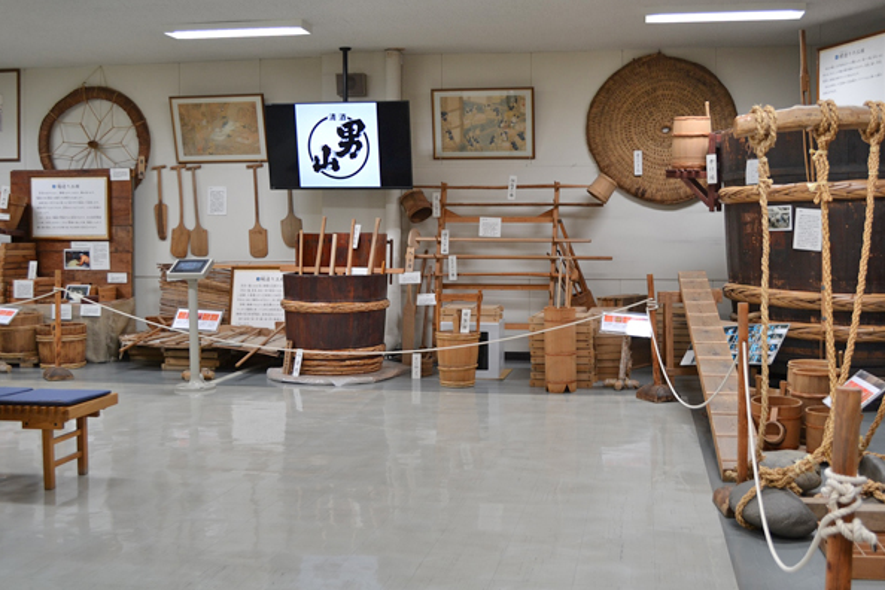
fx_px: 983
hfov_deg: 48.4
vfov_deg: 33.4
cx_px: 492
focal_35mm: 40
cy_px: 256
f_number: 4
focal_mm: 22
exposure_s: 1/4
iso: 100
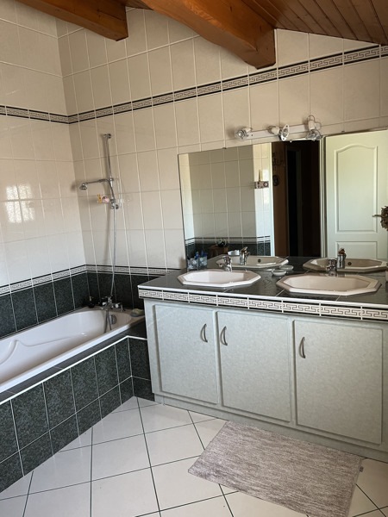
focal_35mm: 26
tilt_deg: -9.9
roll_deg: +5.5
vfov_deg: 67.3
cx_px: 194
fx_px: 389
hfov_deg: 53.1
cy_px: 258
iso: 200
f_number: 1.6
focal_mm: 5.1
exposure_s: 1/60
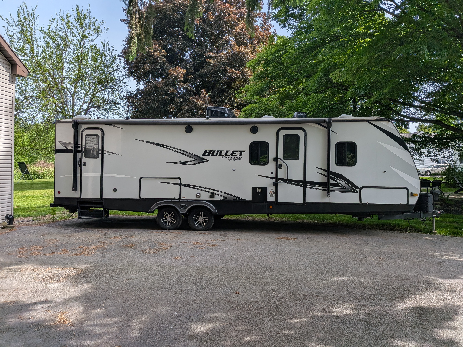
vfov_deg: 56.8
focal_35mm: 24
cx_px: 232
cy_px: 174
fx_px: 321
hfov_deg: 71.6
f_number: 1.7
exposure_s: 1/1088
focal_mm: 4.53
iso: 26
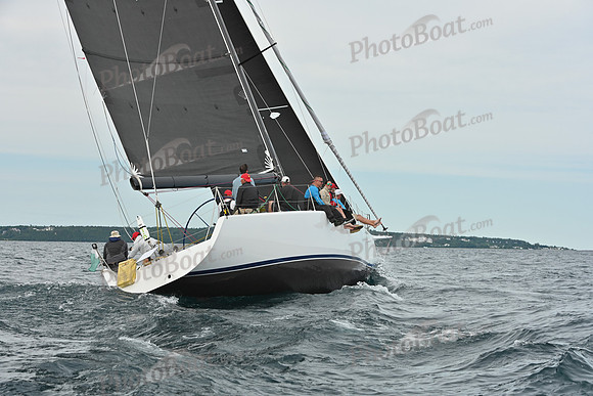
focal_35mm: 70
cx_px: 296
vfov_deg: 19.5
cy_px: 198
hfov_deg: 28.8
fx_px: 1153
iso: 320
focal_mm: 70
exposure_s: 1/1000
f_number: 7.1
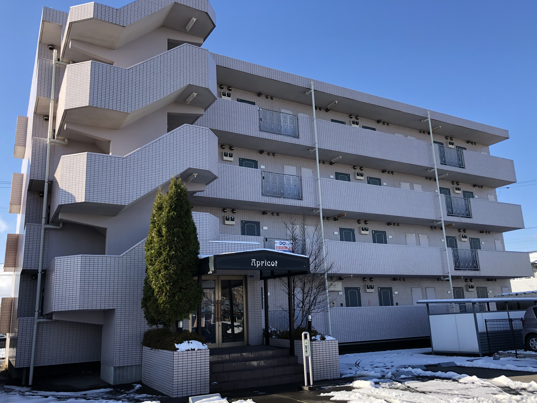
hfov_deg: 59.9
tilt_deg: +12.3
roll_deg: +2.6
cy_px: 215
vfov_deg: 46.8
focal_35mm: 30
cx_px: 279
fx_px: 465
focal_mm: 3.99
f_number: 1.8
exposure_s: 1/827
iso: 20
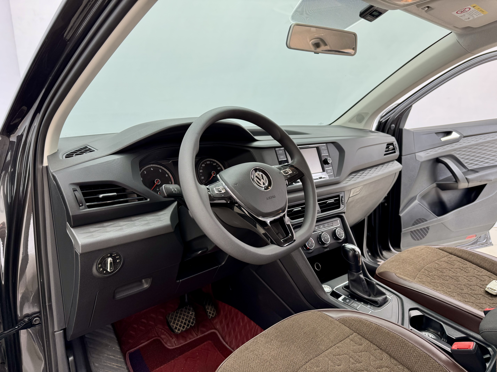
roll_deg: +1.0
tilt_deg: -11.2
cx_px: 248
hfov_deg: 71.6
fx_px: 345
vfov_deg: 56.8
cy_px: 186
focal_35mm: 24
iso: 50
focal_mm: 6.76
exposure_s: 1/121
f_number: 1.78
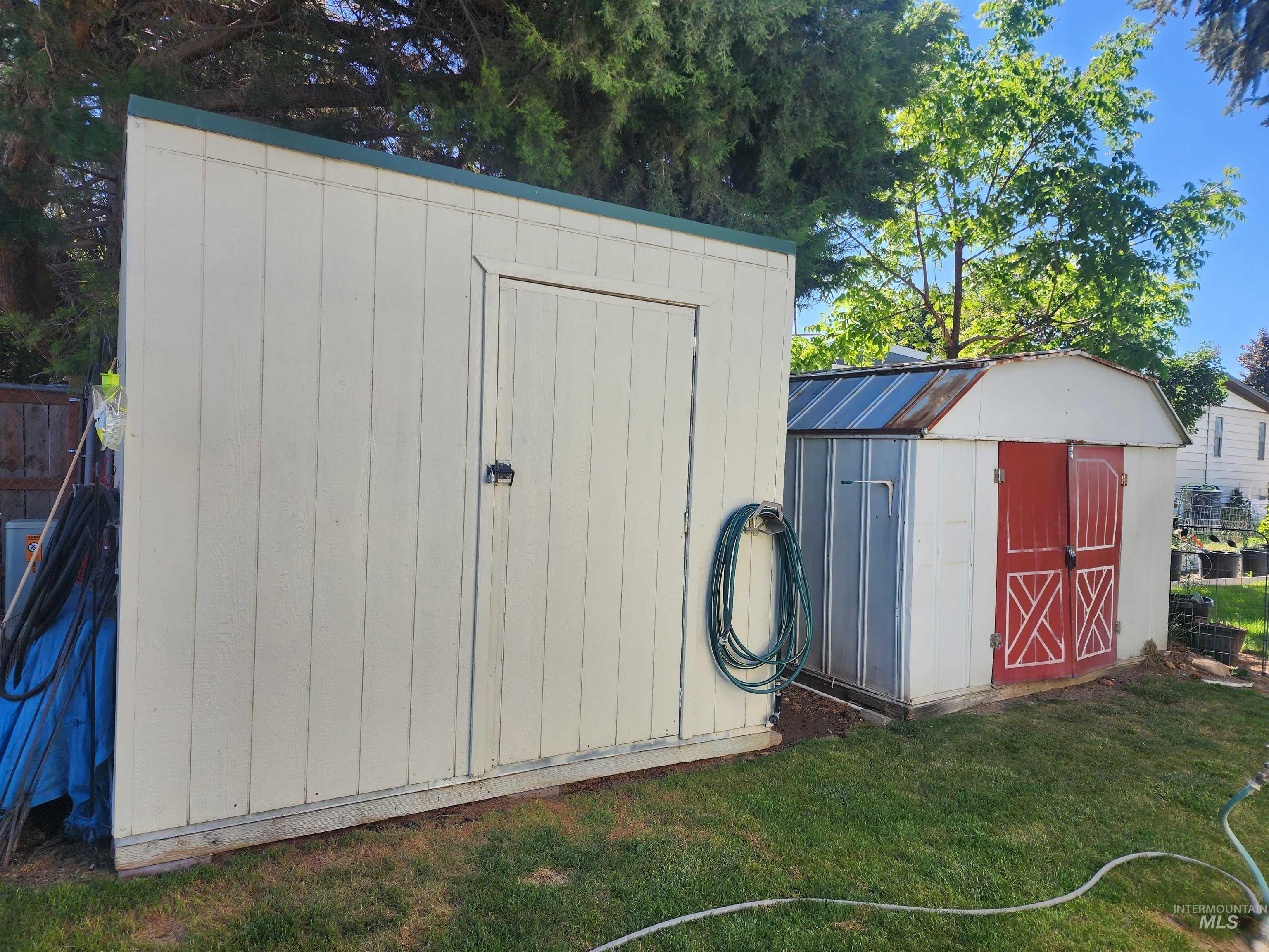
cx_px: 634
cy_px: 476
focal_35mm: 23
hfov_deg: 73.9
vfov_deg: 58.9
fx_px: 843
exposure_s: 1/295
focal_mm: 6.4
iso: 12
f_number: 1.8
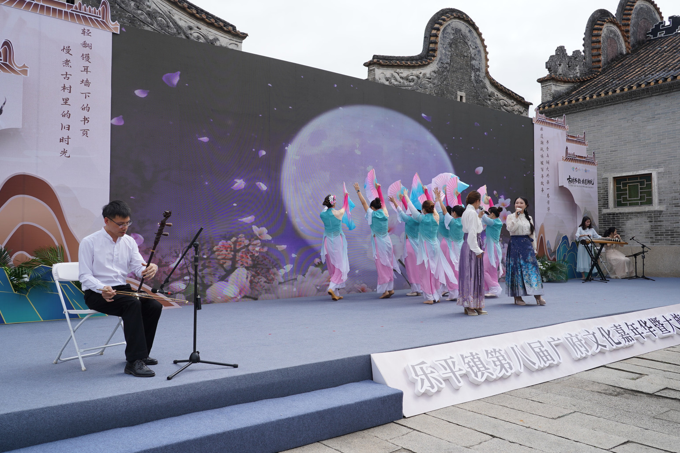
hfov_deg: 67.4
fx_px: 510
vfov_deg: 47.9
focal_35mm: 27
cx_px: 349
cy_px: 225
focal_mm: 26
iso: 100
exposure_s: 1/200
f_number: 8
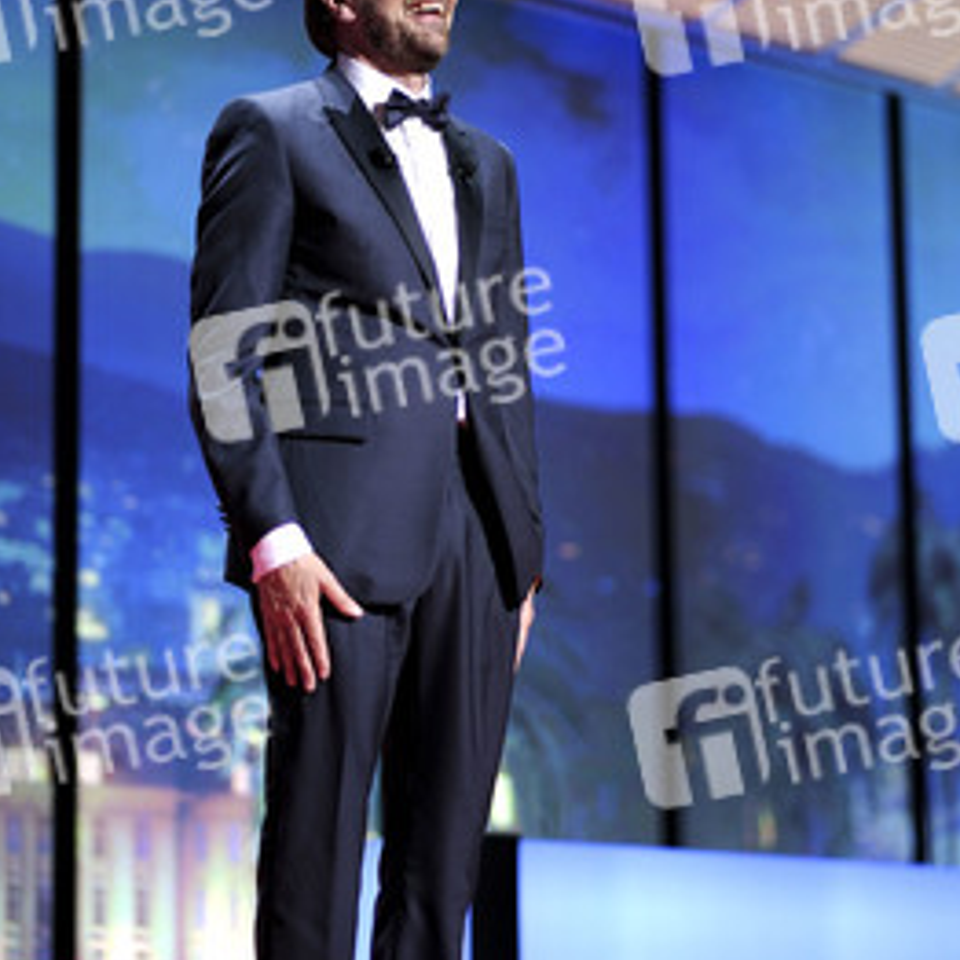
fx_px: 3420
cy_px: 539
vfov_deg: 16.0
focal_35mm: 109
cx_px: 484
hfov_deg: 16.0
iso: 1000
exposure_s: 1/500
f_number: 1.2
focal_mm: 56
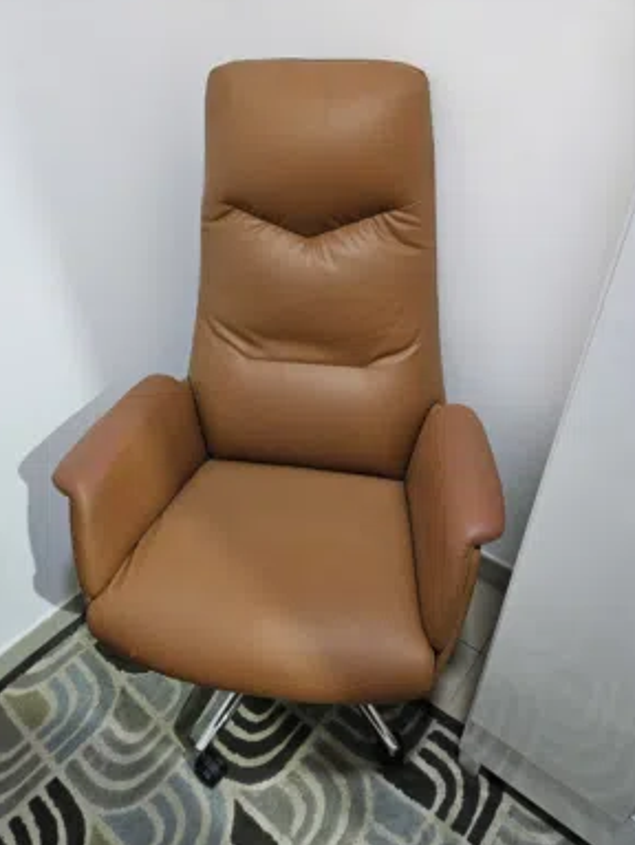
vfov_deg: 71.5
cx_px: 320
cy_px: 426
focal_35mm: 24
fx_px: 586
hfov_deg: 56.9
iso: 800
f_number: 1.8
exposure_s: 1/50
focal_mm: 5.4
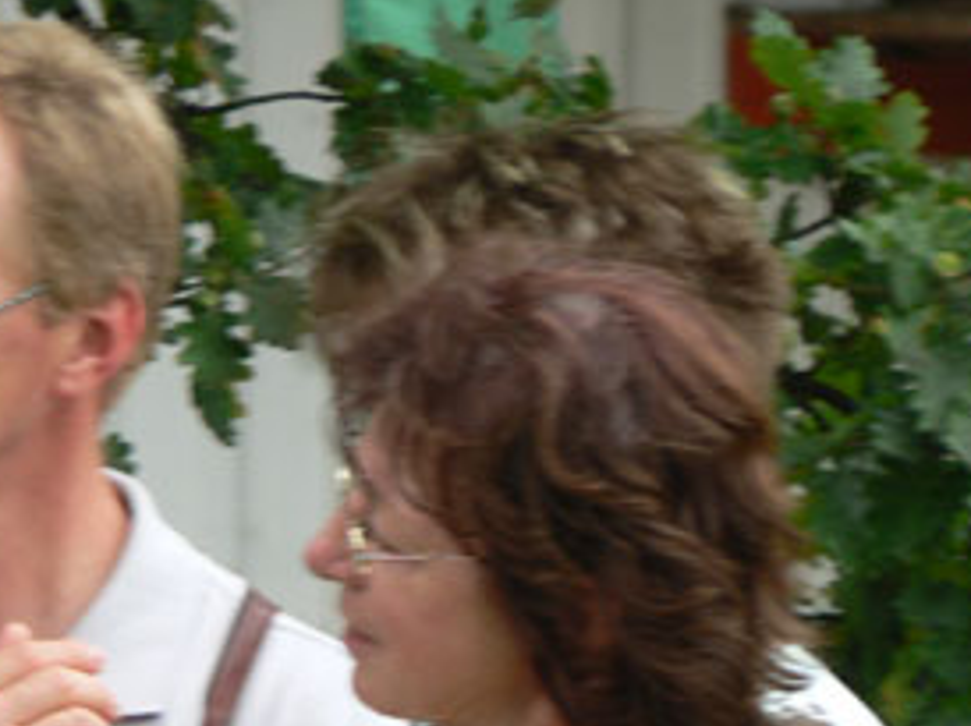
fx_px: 19030
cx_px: 152
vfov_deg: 2.2
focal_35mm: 679
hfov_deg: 2.9
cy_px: 600
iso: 80
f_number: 5.6
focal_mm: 62
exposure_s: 1/125
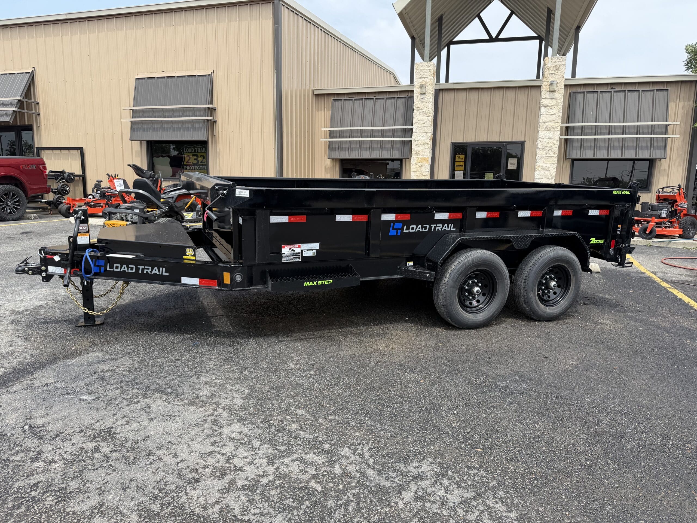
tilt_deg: -8.5
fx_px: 483
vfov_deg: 56.8
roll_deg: -1.1
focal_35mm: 24
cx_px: 348
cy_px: 262
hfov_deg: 71.6
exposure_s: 1/2703
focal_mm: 6.76
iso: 80
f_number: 1.78
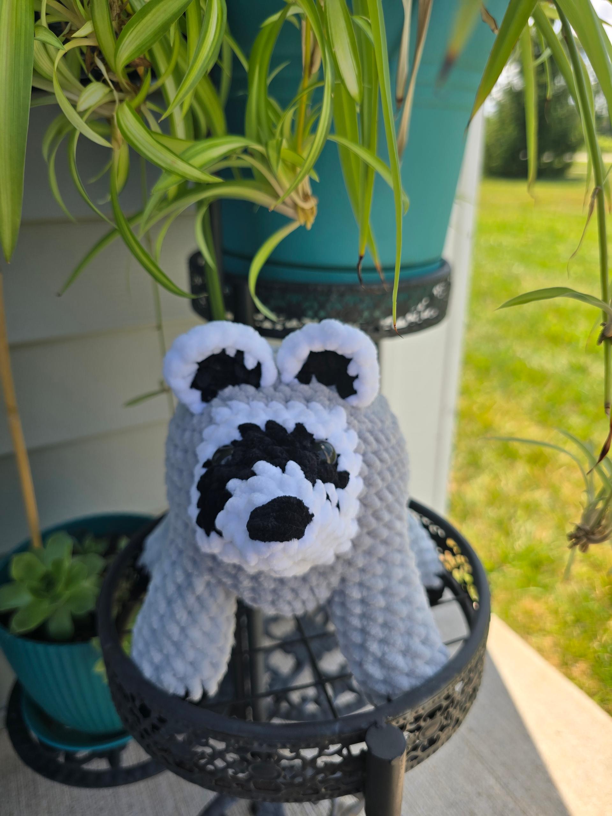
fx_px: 542
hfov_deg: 58.9
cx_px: 306
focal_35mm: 23
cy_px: 408
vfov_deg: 73.9
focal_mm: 6.3
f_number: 1.7
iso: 12
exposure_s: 1/434
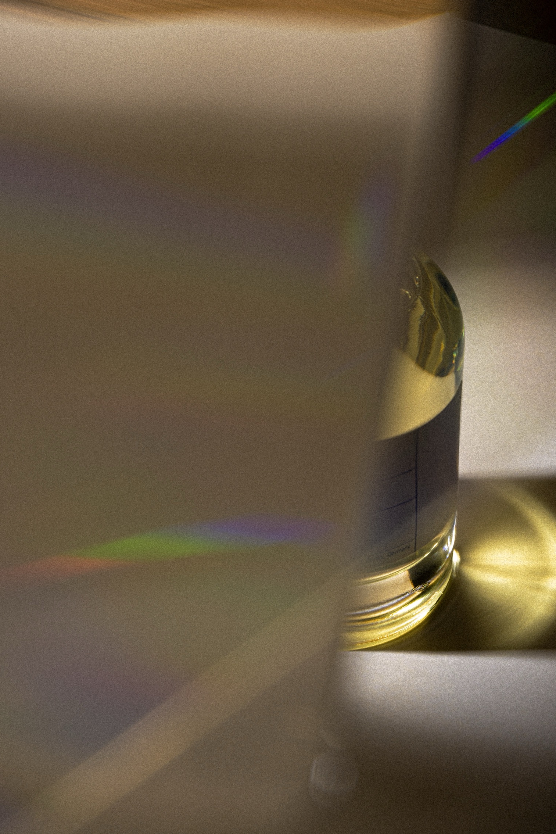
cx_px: 267
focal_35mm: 55
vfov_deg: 36.2
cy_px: 412
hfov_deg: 24.6
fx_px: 1274
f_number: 32
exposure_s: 1/200
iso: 50
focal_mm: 52
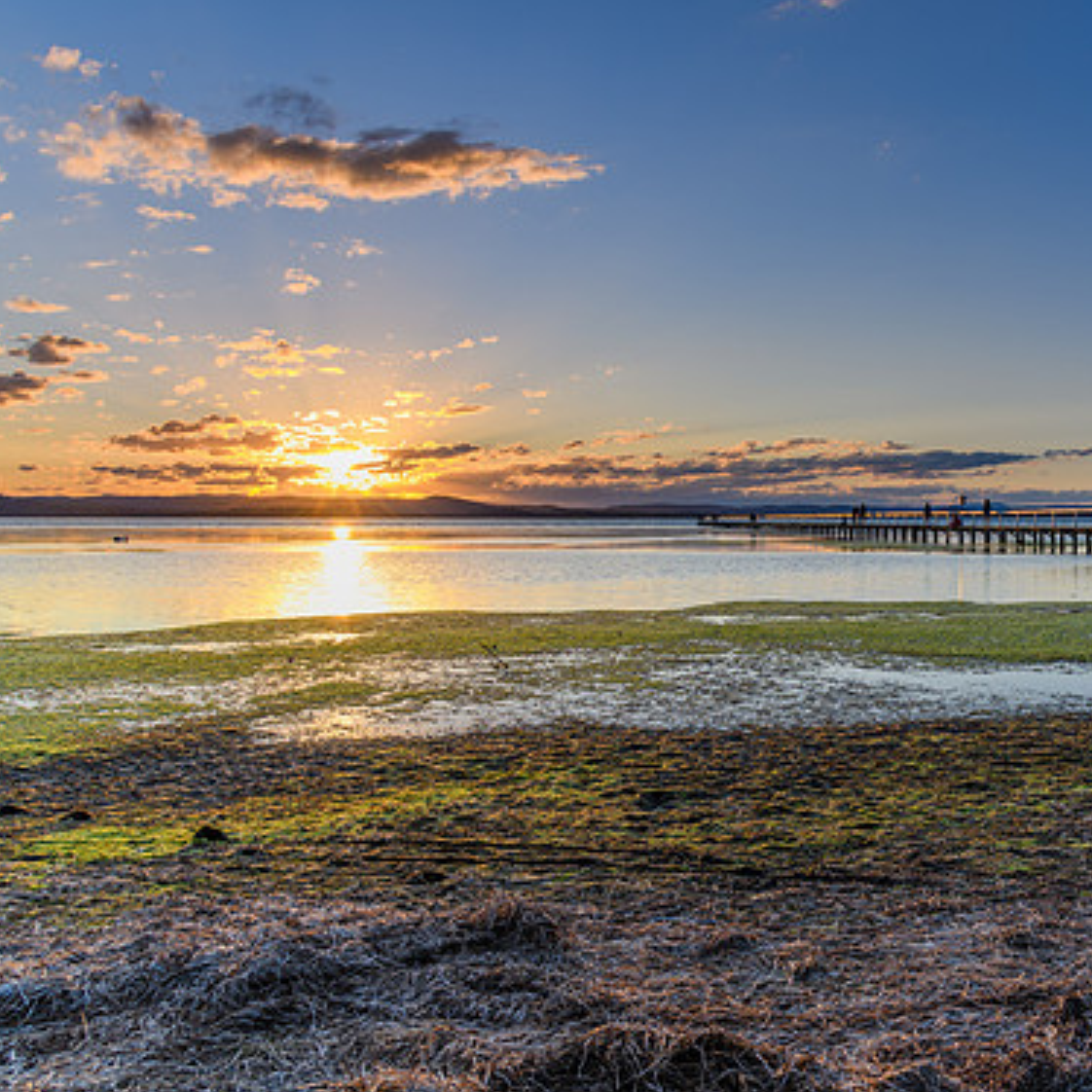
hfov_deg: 47.7
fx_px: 1178
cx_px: 832
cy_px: 562
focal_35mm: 33
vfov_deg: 49.7
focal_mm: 24
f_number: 8
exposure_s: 1/20
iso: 100
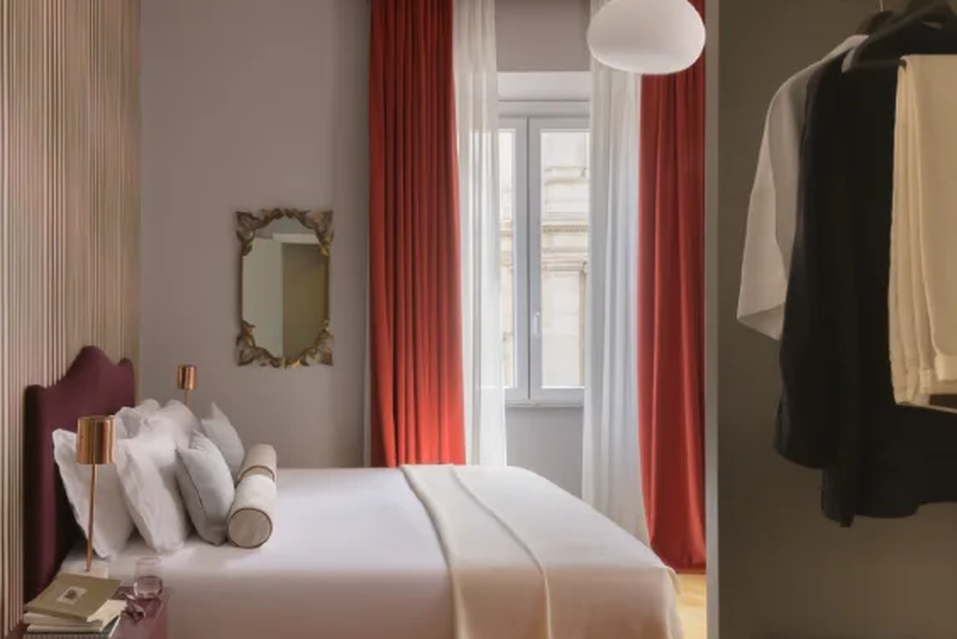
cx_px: 307
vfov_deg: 38.9
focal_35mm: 34
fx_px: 904
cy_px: 322
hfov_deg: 54.5
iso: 400
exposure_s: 1/50
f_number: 20
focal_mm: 24
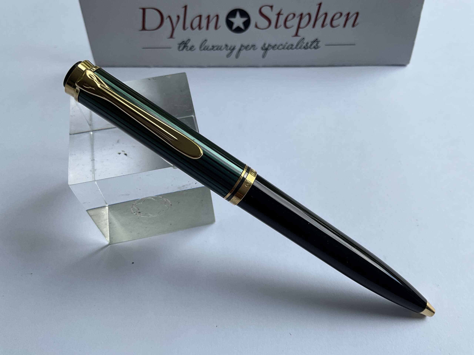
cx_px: 237
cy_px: 178
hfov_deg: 61.7
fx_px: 397
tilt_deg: -56.6
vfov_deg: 48.2
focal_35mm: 29
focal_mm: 3
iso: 25
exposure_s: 1/309
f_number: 1.8
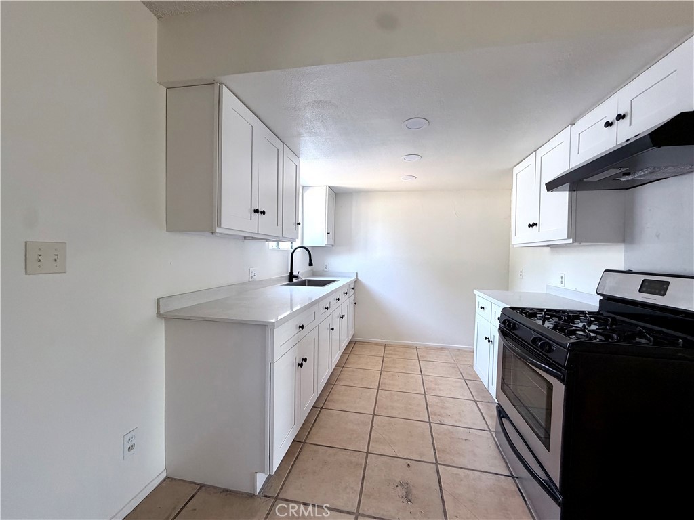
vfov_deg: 85.7
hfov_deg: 102.1
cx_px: 347
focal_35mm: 14
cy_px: 260
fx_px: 281
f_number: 2.2
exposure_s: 1/121
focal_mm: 2.22
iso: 320
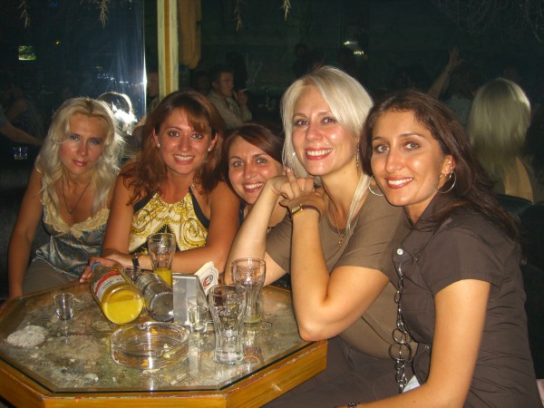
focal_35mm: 38
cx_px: 272
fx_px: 597
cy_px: 204
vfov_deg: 37.7
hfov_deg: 49.0
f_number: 2.8
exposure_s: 1/60
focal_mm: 7.9
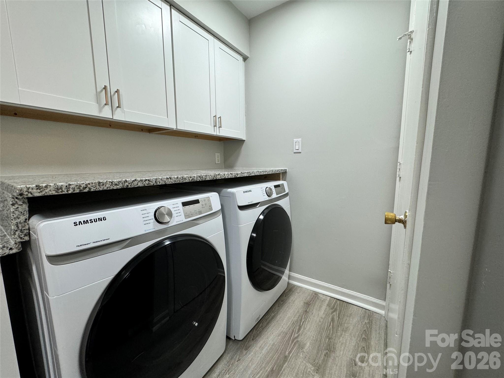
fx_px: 204
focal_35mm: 14
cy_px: 189
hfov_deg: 102.1
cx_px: 252
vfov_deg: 85.7
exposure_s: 1/120
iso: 160
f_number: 2.2
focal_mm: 2.22
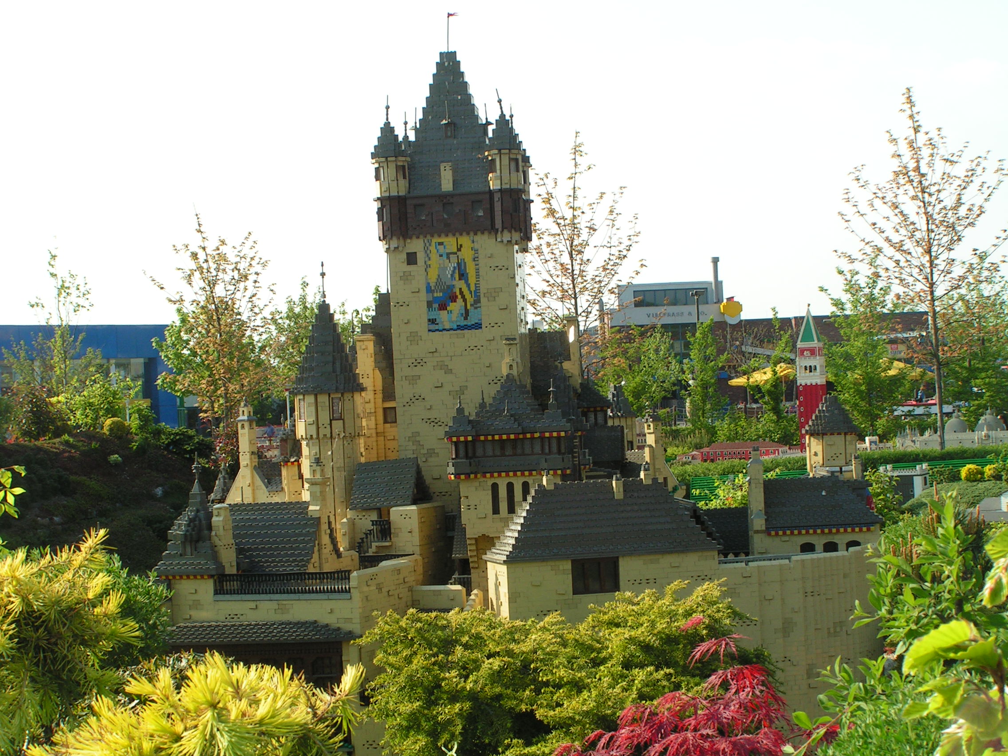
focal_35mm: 69
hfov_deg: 28.2
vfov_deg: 21.3
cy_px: 378
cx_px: 504
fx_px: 2009
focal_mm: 11.5
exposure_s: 1/160
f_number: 5.6
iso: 50
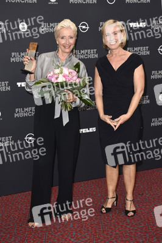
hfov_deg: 25.7
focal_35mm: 52
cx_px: 81
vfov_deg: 37.9
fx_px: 355
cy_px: 122
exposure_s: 1/125
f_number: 6.3
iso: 250
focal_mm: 35
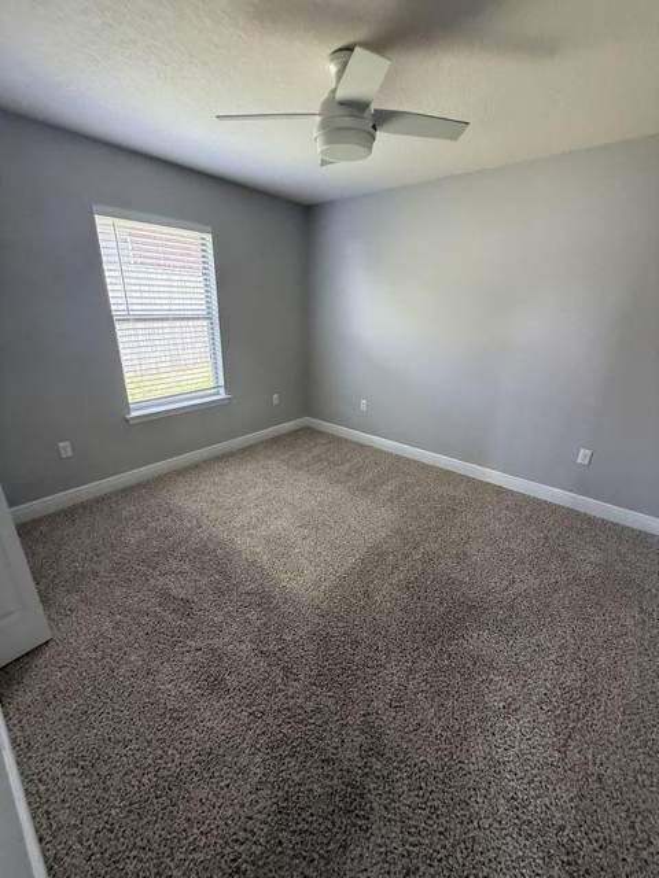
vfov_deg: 102.1
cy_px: 439
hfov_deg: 85.7
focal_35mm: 14
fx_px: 355
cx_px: 330
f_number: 2.2
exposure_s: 1/60
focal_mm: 2.22
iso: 320
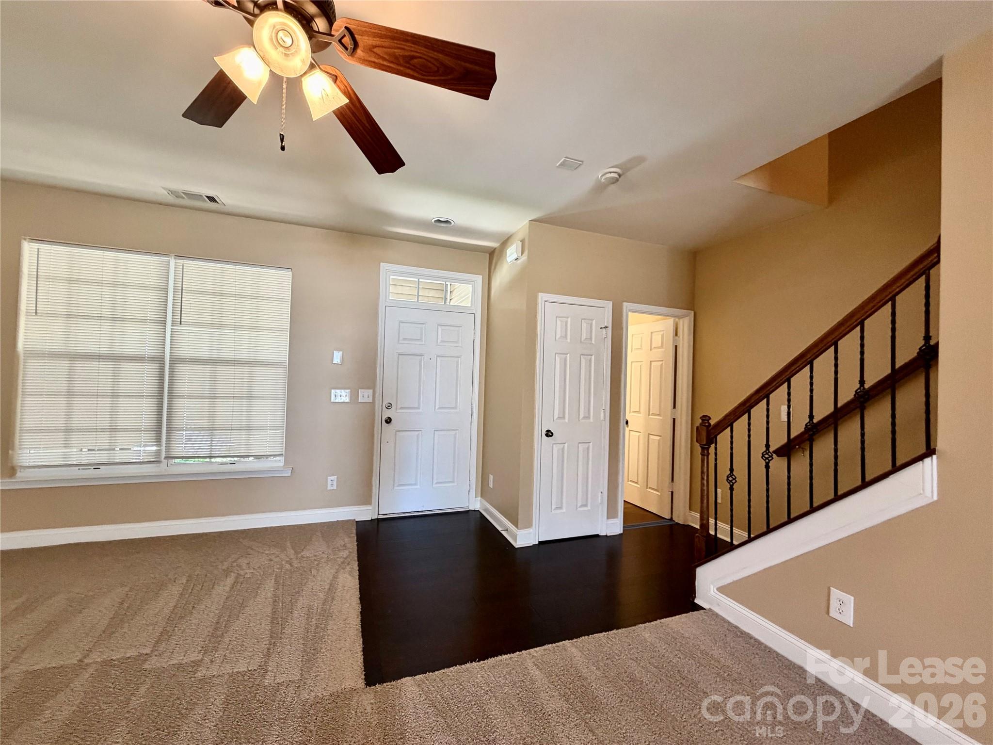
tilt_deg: +0.4
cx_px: 496
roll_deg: -1.3
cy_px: 372
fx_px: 402
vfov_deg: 85.7
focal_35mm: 14
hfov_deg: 102.1
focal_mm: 2.22
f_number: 2.2
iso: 320
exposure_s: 1/60
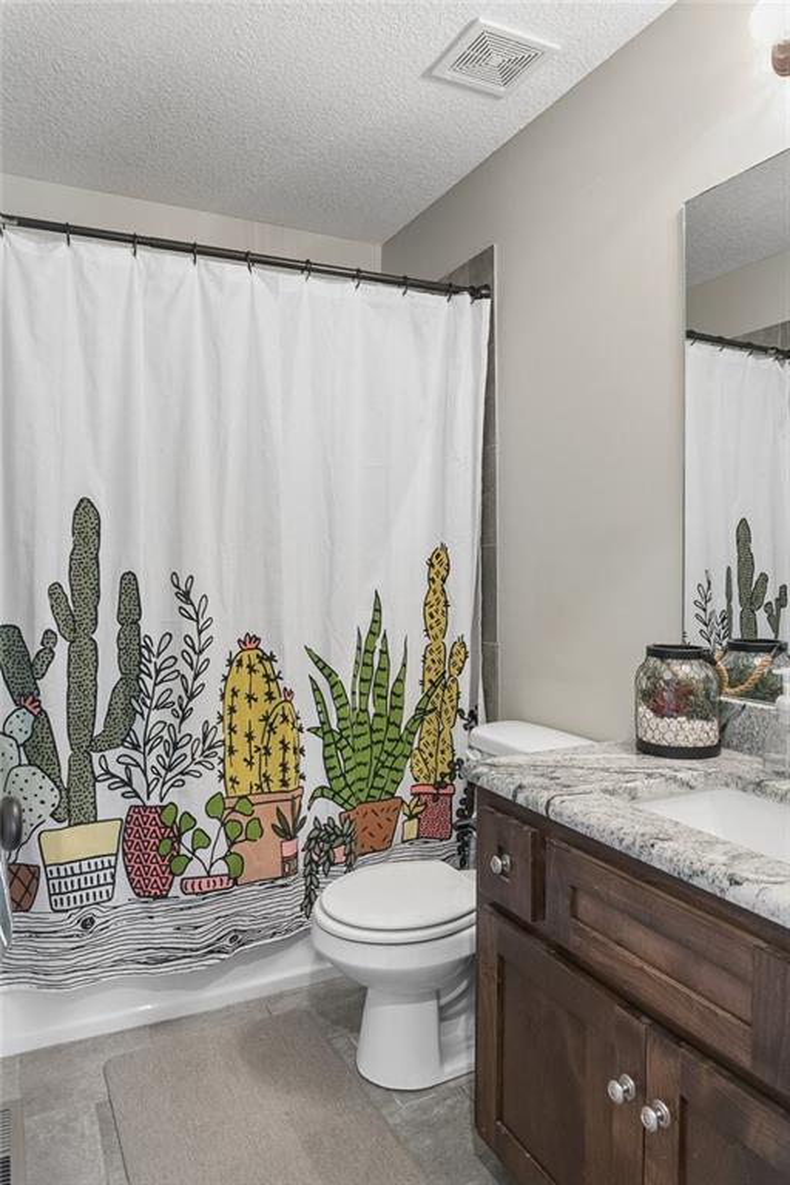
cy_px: 592
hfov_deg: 53.1
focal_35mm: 24
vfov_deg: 73.7
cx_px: 395
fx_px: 790
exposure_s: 1/8
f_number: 6.3
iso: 500
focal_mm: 16
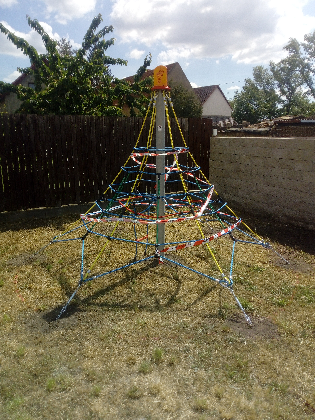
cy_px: 210
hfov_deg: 51.4
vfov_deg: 65.3
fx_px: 328
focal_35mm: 27
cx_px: 158
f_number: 2
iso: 117
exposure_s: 1/2611
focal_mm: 3.5
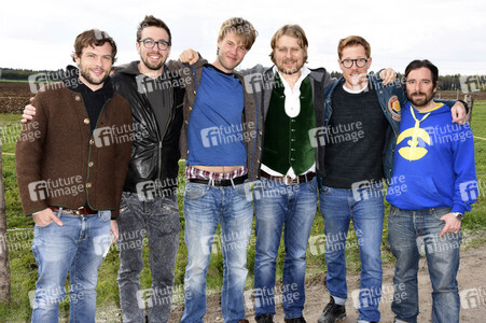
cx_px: 243
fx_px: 567
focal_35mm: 42
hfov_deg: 46.4
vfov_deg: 31.8
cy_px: 162
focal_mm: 28
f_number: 10
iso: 500
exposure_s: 1/160
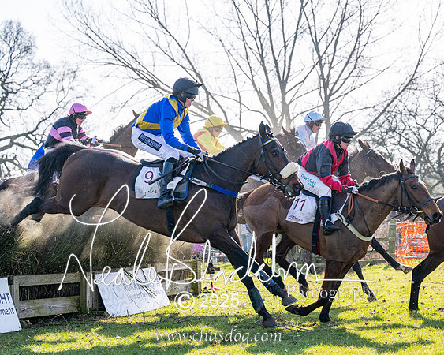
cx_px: 238
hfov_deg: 24.2
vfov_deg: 19.4
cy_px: 178
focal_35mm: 79
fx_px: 1036
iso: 200
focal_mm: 70
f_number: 4
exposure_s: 1/2000
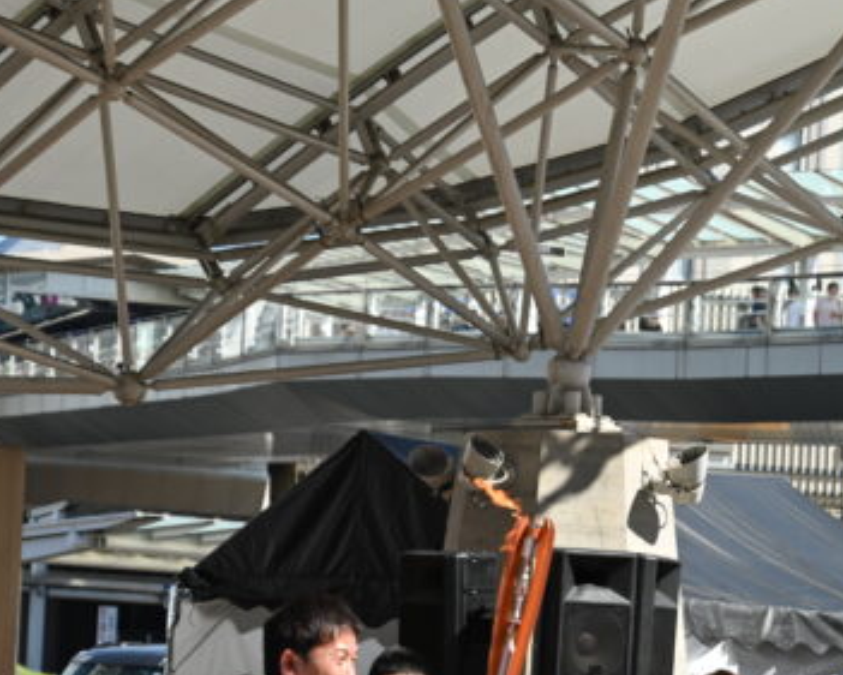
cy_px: 531
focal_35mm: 159
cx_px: 363
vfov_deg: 9.7
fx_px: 3968
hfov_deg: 12.1
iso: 160
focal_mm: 85
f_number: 5.6
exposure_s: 1/500
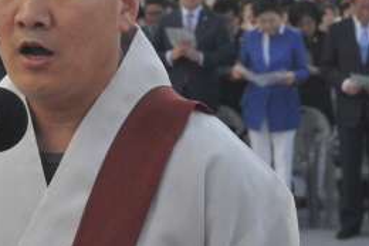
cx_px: -9
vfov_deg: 10.6
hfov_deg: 15.5
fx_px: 1324
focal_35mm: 129
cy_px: 77
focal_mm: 35
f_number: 5.6
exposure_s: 1/640
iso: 2500
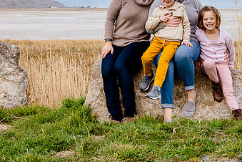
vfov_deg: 17.9
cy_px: 17
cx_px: 119
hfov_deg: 27.0
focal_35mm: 75
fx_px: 504
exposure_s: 1/250
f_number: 5.6
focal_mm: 40
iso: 200
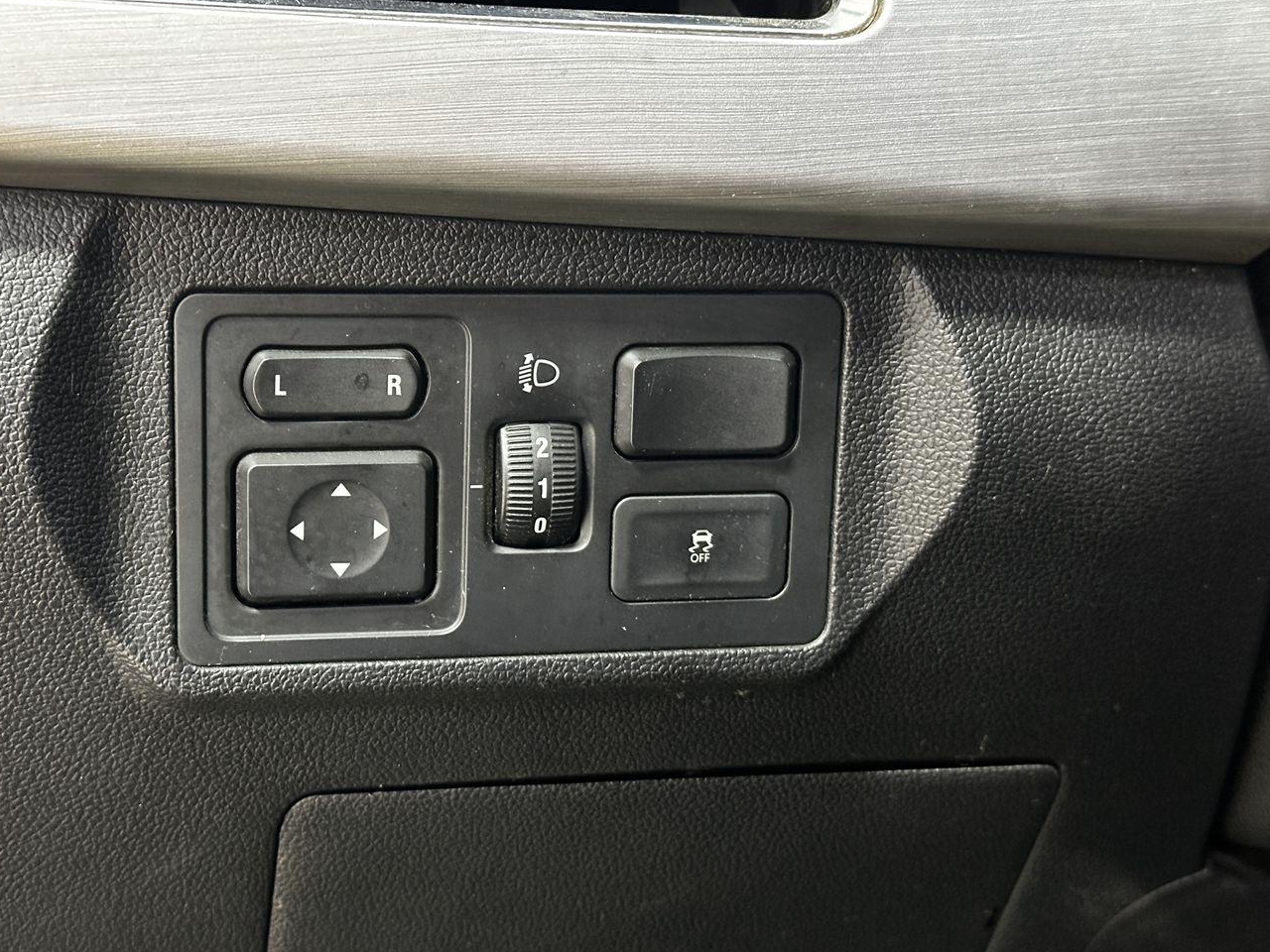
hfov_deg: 35.5
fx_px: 1981
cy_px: 461
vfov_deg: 27.0
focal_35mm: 54
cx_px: 560
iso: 500
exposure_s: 1/25
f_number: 1.78
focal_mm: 6.86
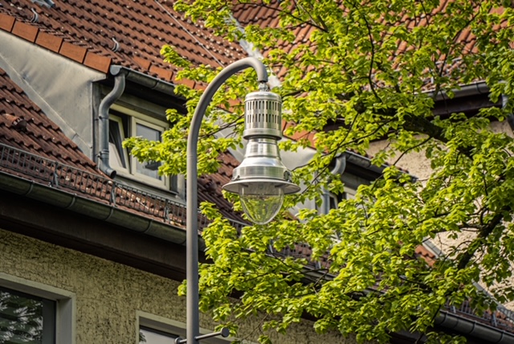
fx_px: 2465
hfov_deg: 11.9
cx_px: 257
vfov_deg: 8.0
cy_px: 172
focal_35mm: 172
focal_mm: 115
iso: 500
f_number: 5.6
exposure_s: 1/640
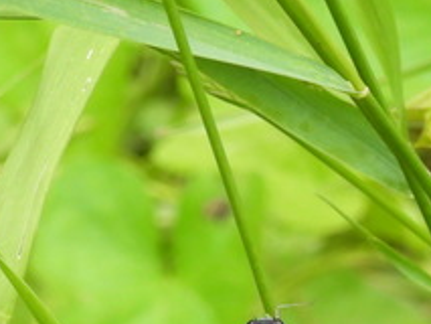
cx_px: 286
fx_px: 8484
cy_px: 415
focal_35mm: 681
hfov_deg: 2.9
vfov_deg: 2.2
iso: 200
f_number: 6.3
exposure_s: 1/100
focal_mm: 30.3
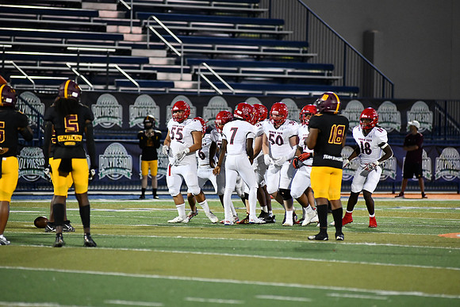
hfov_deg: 6.9
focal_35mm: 300
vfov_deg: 4.6
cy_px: 154
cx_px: 230
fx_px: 3834
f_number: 4
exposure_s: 1/1250
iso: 5000
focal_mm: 300
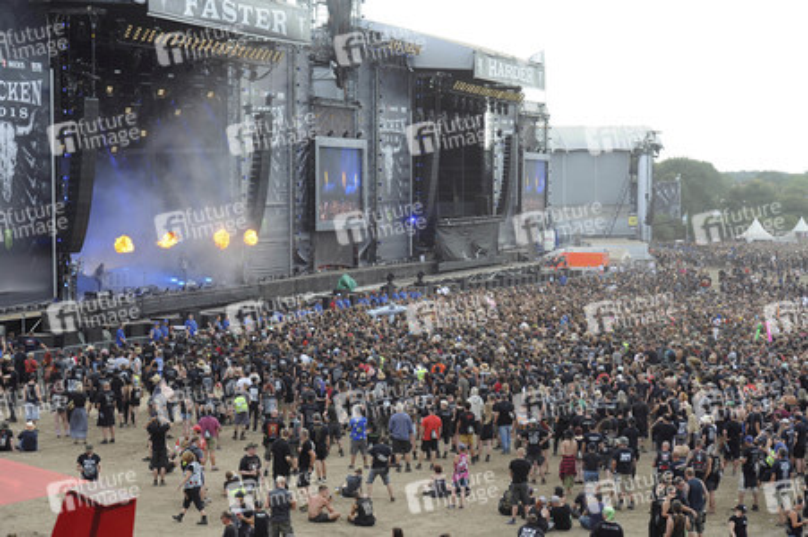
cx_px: 404
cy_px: 268
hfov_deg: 23.9
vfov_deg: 16.0
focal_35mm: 85
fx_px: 1906
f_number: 5
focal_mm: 85
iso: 200
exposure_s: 1/320
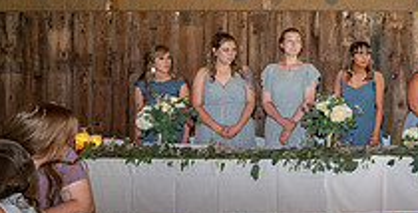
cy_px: 30
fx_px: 770
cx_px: 539
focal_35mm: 71
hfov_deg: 26.1
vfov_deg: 15.6
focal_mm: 24
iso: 1800
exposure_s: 1/60
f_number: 4
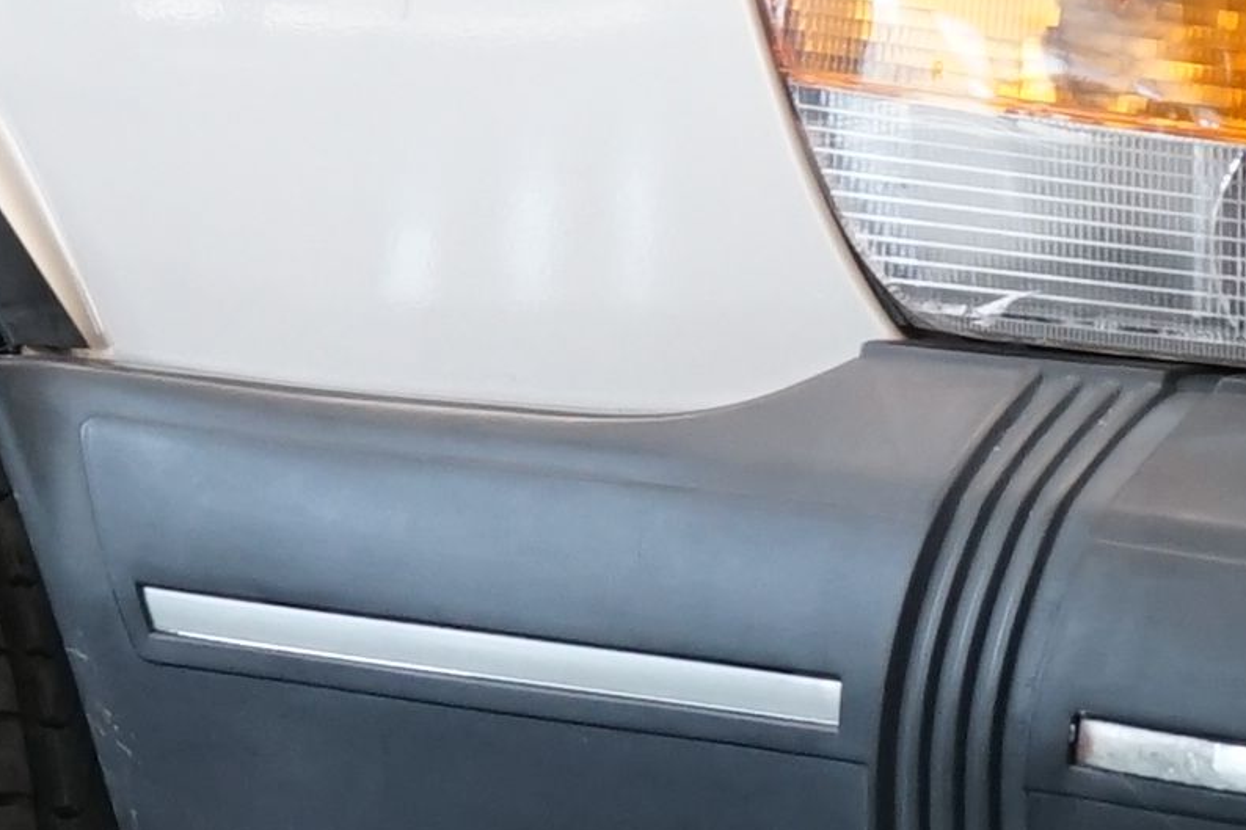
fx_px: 13079
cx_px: 52
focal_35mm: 378
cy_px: -240
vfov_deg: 3.6
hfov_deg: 5.4
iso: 800
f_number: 4.5
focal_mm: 50
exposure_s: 1/30
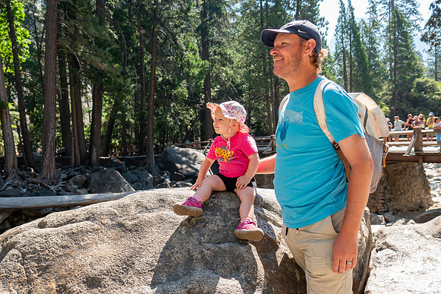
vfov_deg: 46.1
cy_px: 160
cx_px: 239
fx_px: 346
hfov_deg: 64.9
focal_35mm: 28
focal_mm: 9.46
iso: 100
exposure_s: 1/500
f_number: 2.8
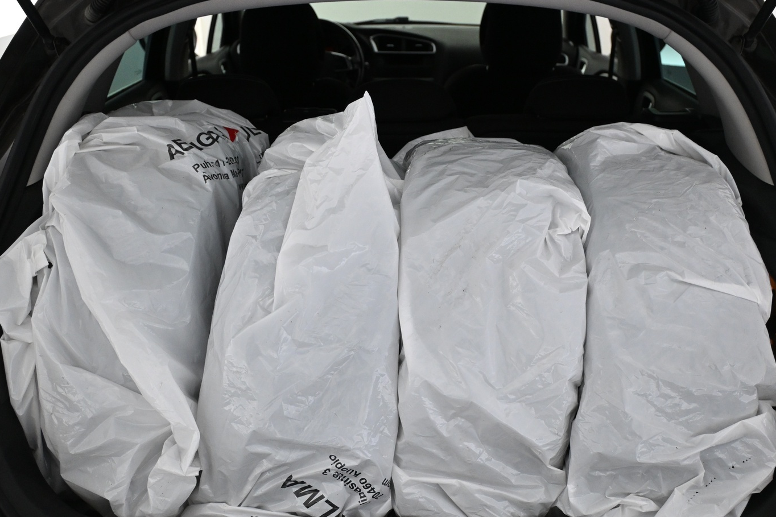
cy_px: 288
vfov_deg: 34.8
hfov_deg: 50.3
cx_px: 404
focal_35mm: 38
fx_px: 825
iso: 2000
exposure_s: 1/125
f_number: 4
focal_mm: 21.5
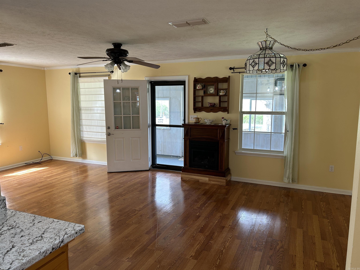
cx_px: 180
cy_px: 135
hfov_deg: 67.3
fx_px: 270
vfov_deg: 53.1
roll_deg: -0.1
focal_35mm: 26
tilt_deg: -7.7
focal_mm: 5.7
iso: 64
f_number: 1.5
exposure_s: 1/60
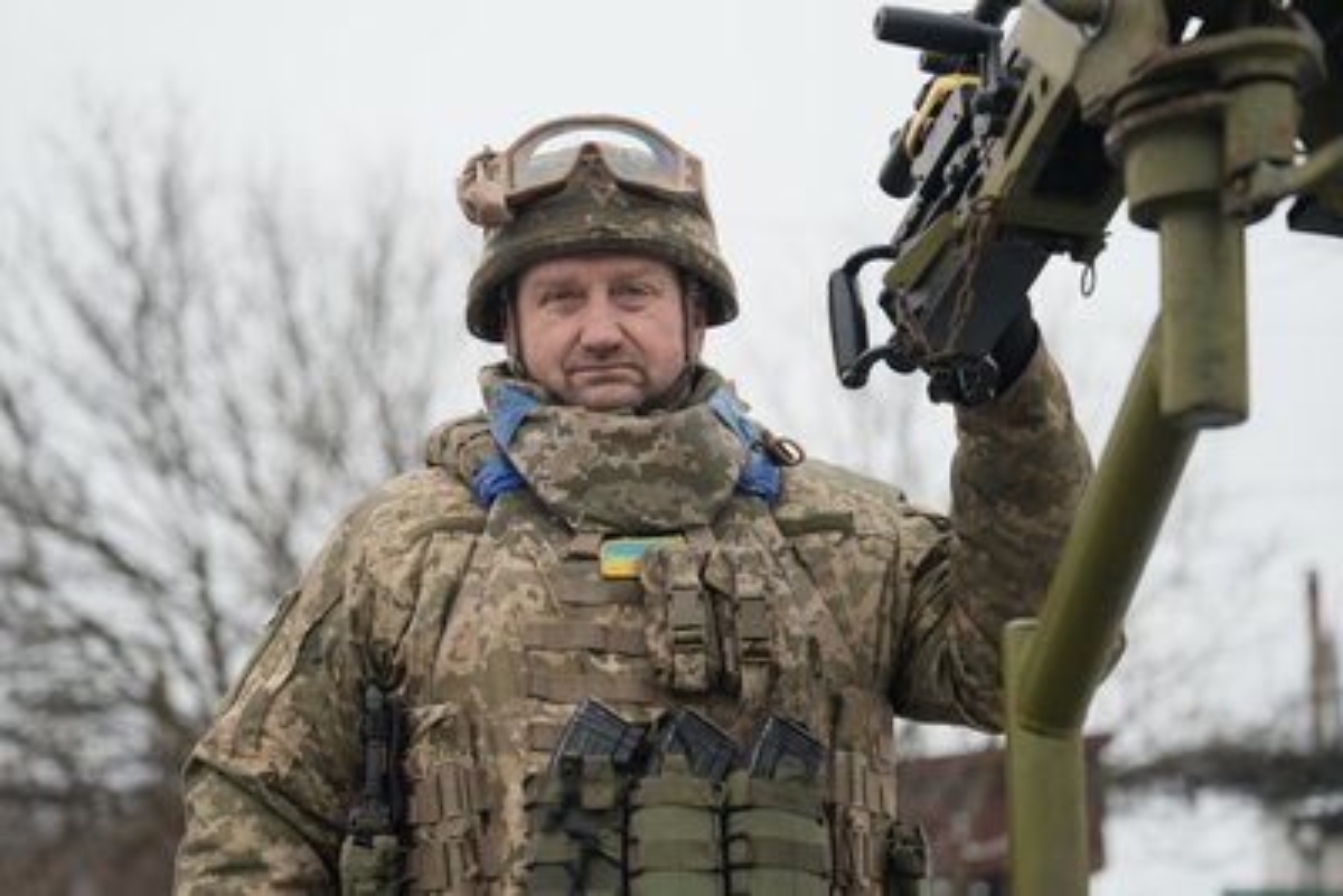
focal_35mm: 70
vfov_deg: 19.5
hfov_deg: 28.8
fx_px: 2612
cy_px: 448
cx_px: 672
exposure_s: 1/80
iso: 200
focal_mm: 70
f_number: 2.8
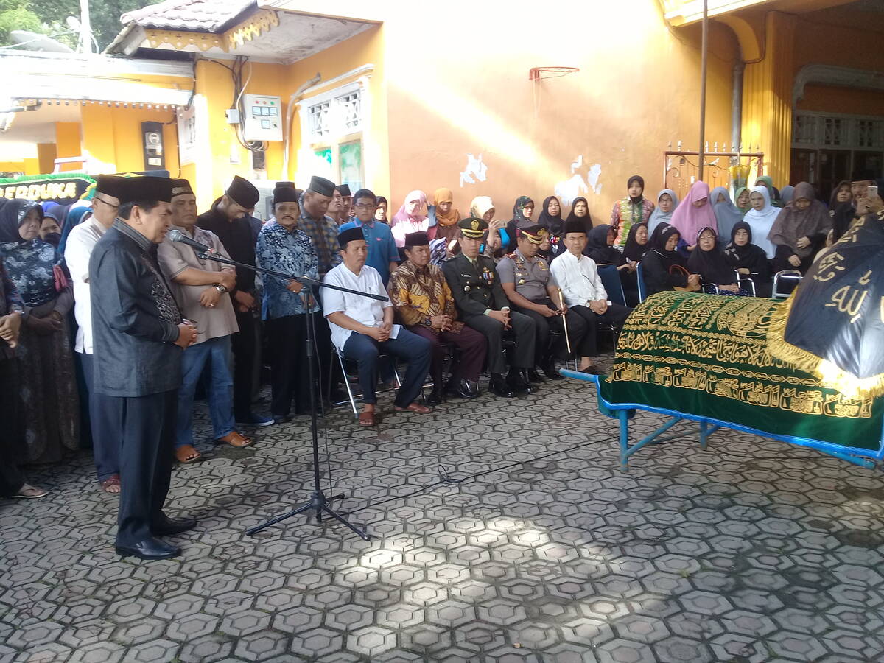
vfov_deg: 45.4
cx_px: 442
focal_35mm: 31
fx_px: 792
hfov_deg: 58.4
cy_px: 332
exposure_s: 1/40
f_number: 2.2
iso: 50
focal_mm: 3.3
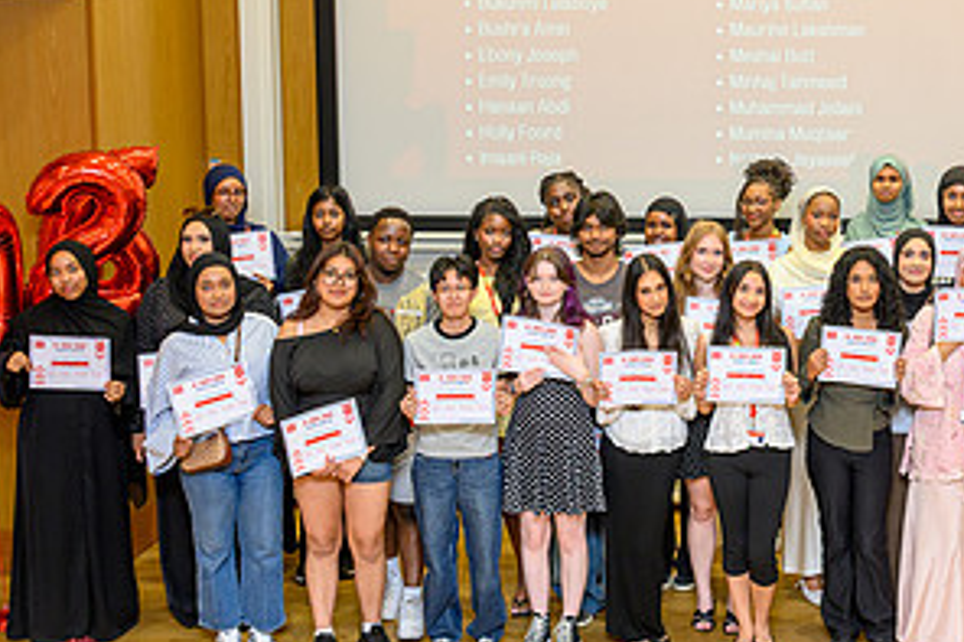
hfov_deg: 28.7
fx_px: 1847
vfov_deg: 19.5
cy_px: 145
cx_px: 749
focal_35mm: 69
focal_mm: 35
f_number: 2.8
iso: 1250
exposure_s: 1/200
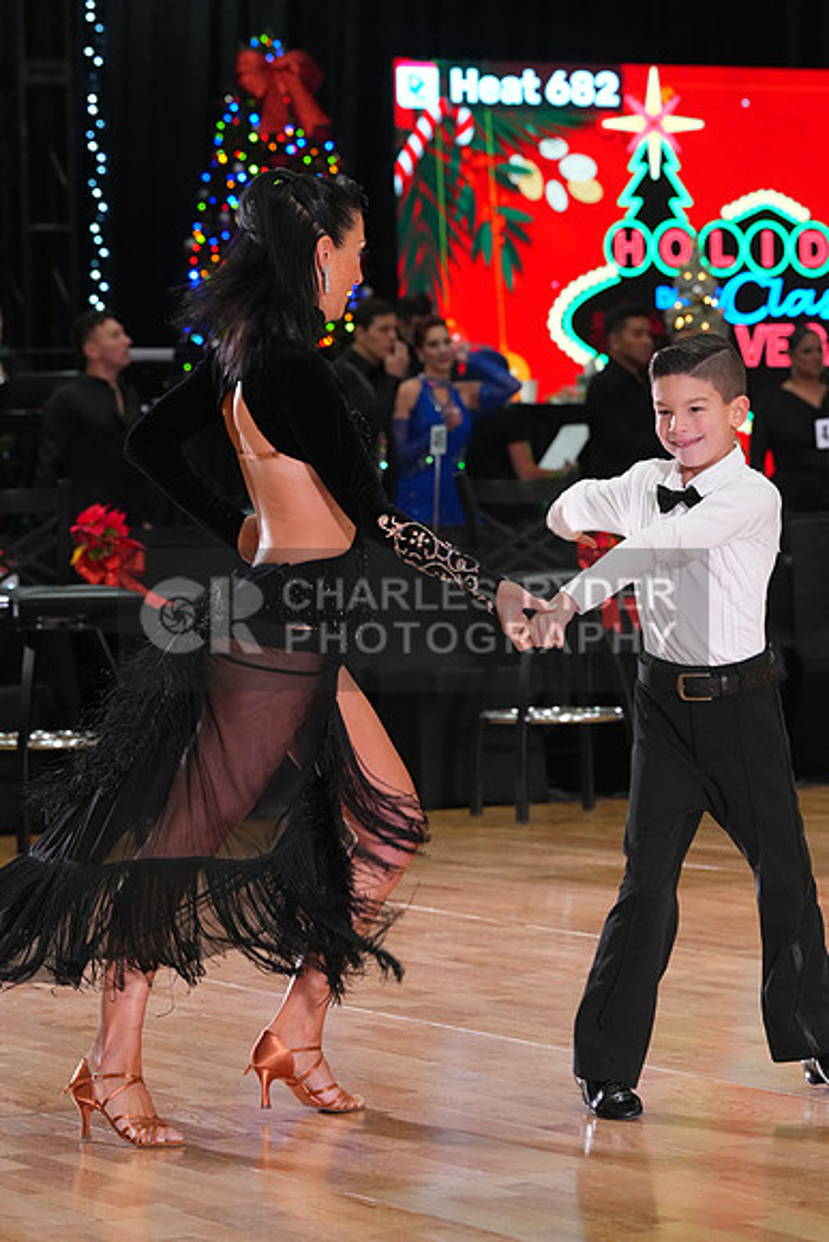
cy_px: 621
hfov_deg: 10.3
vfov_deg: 15.4
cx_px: 414
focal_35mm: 133
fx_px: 4591
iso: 4000
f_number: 6.3
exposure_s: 1/200
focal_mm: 133
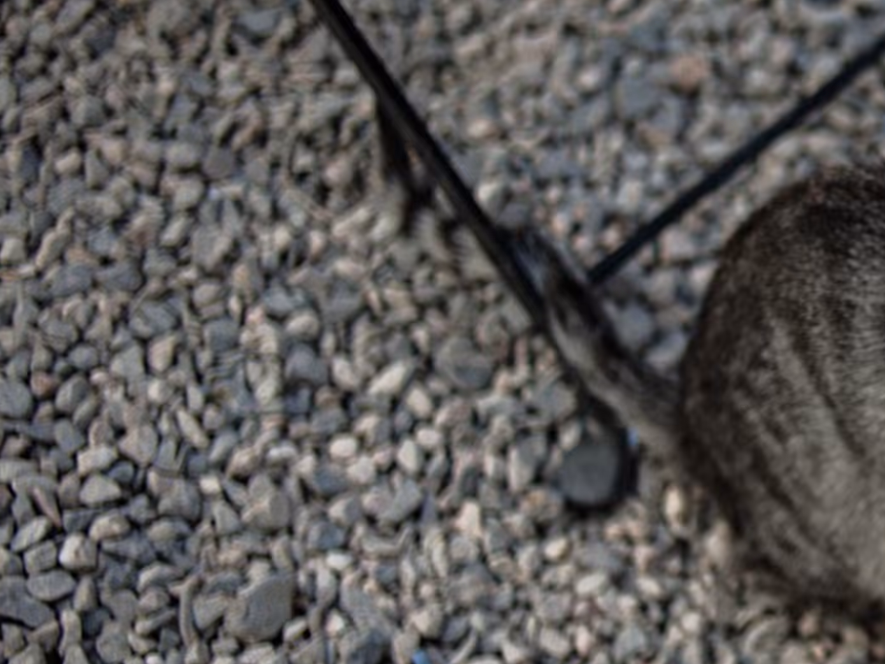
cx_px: 1219
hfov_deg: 17.6
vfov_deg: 14.3
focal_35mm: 103
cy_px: 247
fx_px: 2633
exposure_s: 1/1000
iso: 200
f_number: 2.8
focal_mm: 35
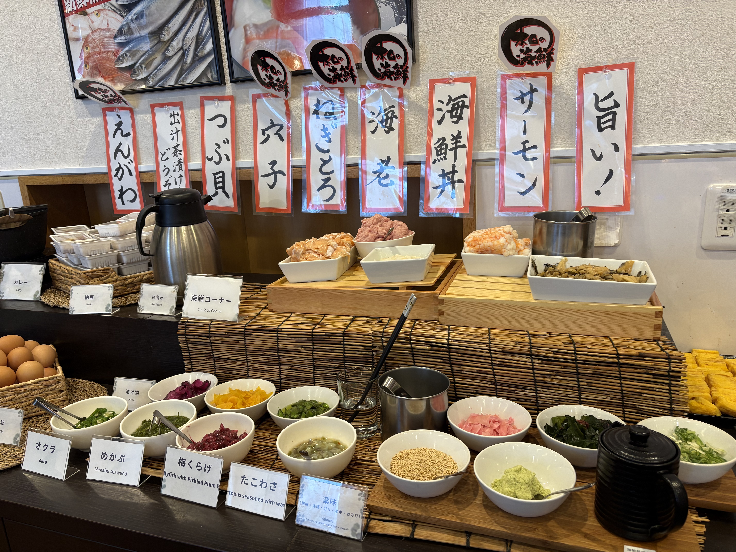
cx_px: 368
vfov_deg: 53.1
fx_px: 553
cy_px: 276
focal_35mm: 26
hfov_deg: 67.3
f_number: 1.6
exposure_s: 1/60
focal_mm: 5.96
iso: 100
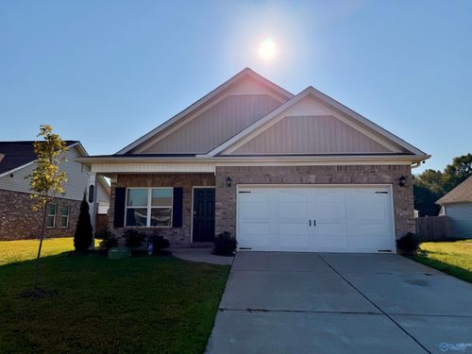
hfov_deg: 71.6
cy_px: 177
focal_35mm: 24
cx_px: 236
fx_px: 327
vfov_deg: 56.8
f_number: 1.78
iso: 100
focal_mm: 6.76
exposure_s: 1/11905
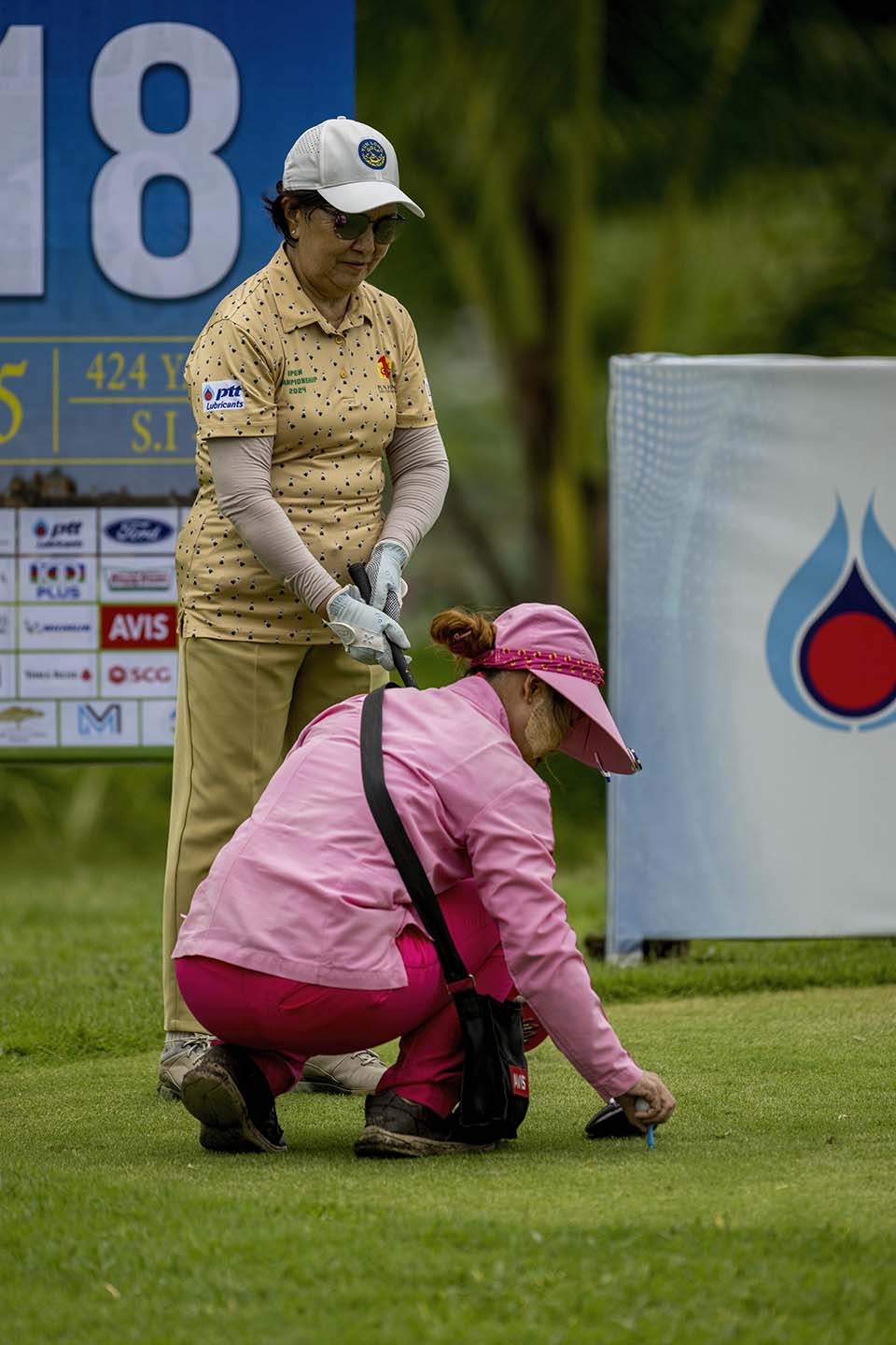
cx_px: 448
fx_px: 14932
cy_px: 672
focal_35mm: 400
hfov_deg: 3.4
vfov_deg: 5.2
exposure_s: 1/4000
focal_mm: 400
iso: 720
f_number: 3.5
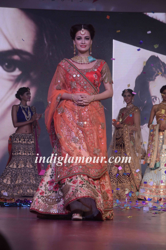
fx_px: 1091
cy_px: 125
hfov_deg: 8.7
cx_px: 83
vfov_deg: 13.1
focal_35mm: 158
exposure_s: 1/200
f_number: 8
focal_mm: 105
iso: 800
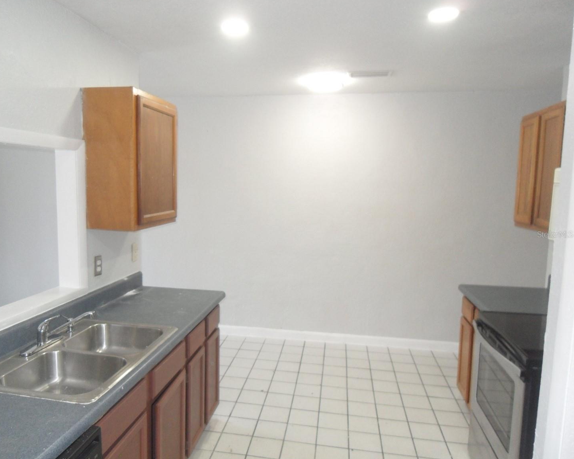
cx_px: 256
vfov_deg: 54.9
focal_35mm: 26
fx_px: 442
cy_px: 234
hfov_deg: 65.9
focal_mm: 4.3
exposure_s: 1/45
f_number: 2.8
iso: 240
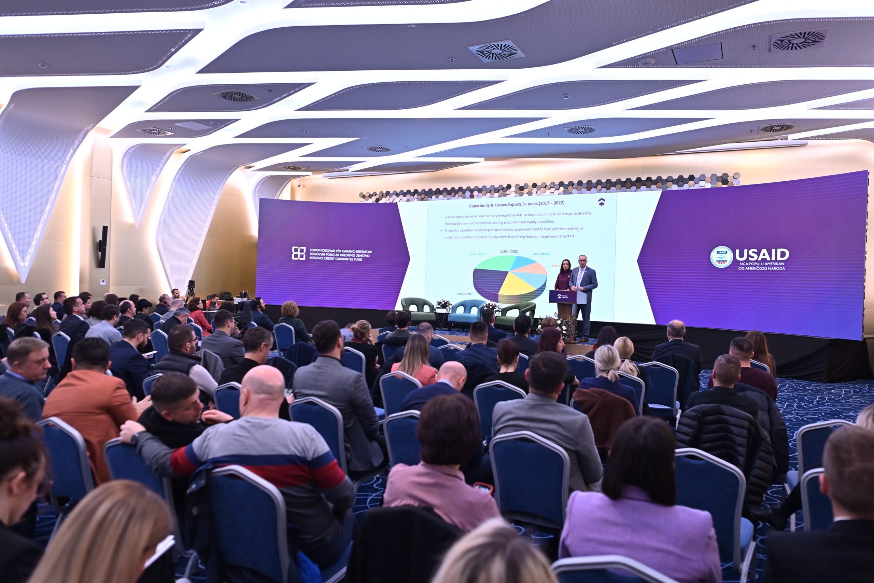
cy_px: 292
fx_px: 583
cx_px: 437
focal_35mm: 24
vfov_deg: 53.1
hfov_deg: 73.7
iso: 1000
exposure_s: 1/125
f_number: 2.8
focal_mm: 24
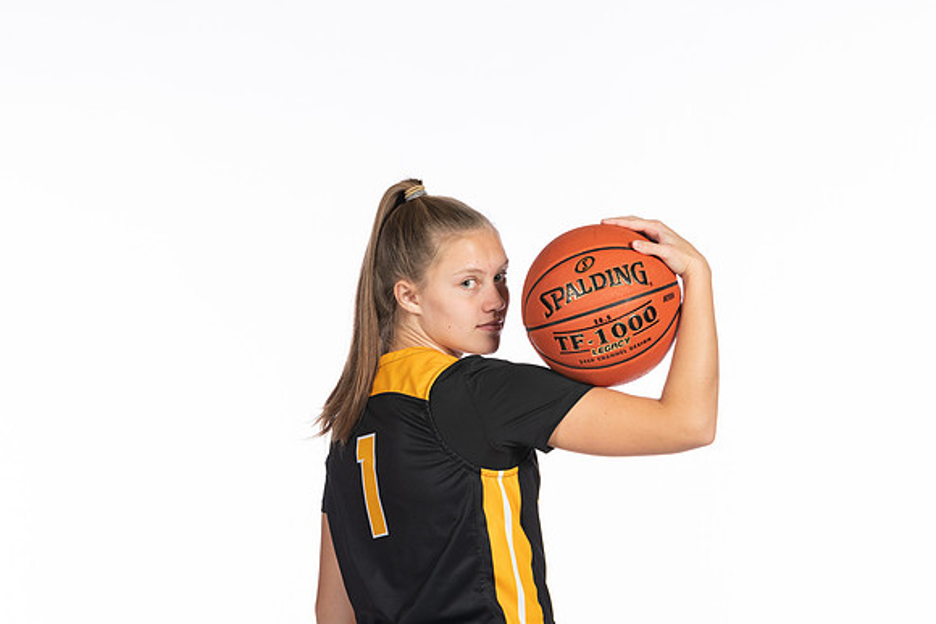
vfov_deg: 7.0
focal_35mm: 195
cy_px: 312
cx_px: 468
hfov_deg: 10.5
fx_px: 5071
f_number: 5.6
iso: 100
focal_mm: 130
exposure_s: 1/100
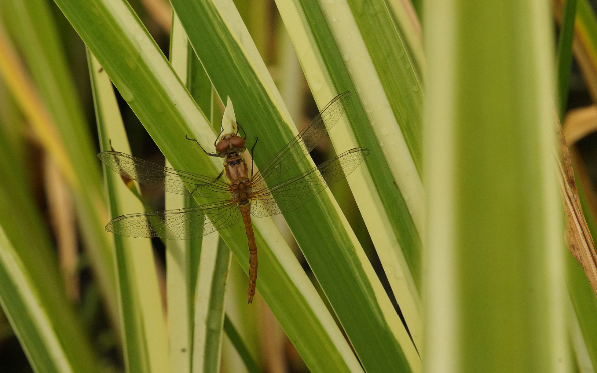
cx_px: 297
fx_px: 2506
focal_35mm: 154
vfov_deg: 8.5
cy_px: 190
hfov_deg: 13.6
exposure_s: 1/160
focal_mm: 100
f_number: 13
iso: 800
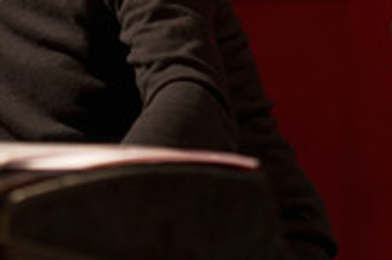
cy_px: -37
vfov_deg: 7.9
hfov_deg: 11.6
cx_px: -83
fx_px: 1882
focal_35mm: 173
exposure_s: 1/80
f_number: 2.8
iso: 2000
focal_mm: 70
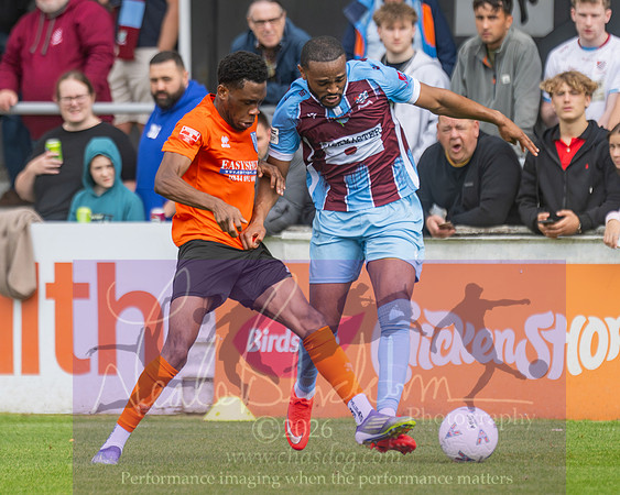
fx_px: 14155
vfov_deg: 2.0
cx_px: 163
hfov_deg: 2.5
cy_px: 197
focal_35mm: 772
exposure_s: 1/1250
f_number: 2.8
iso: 280
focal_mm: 250
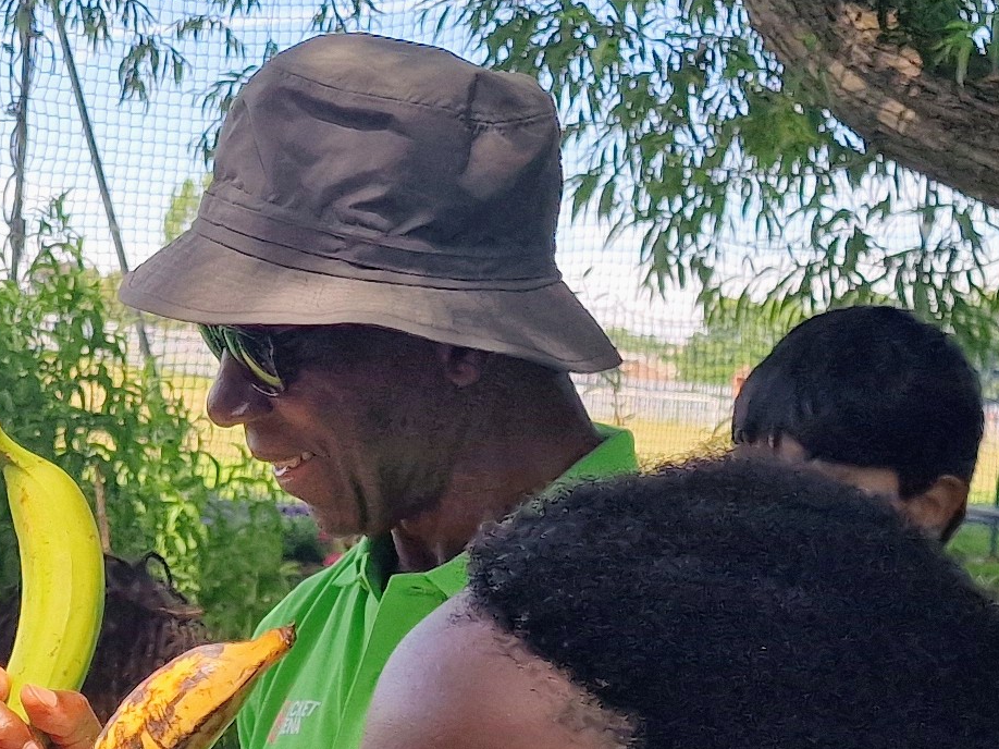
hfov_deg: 21.3
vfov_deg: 17.0
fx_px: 2452
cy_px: 744
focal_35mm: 85
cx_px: -225
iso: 50
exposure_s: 1/413
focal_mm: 6.4
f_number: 1.8
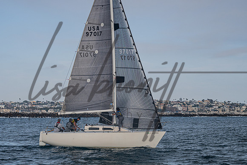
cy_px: 76
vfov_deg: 15.9
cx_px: 118
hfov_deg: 23.6
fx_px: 592
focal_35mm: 86
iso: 400
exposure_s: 1/800
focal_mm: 67
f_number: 6.3
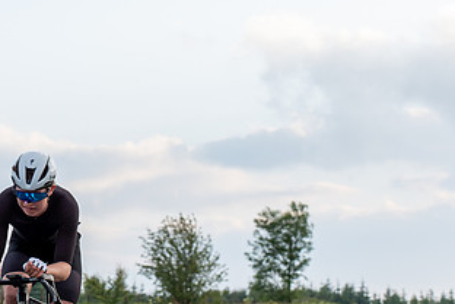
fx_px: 2338
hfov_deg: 11.0
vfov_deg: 7.4
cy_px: 124
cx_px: 7
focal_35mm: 185
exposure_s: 1/400
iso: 320
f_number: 5
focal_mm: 71
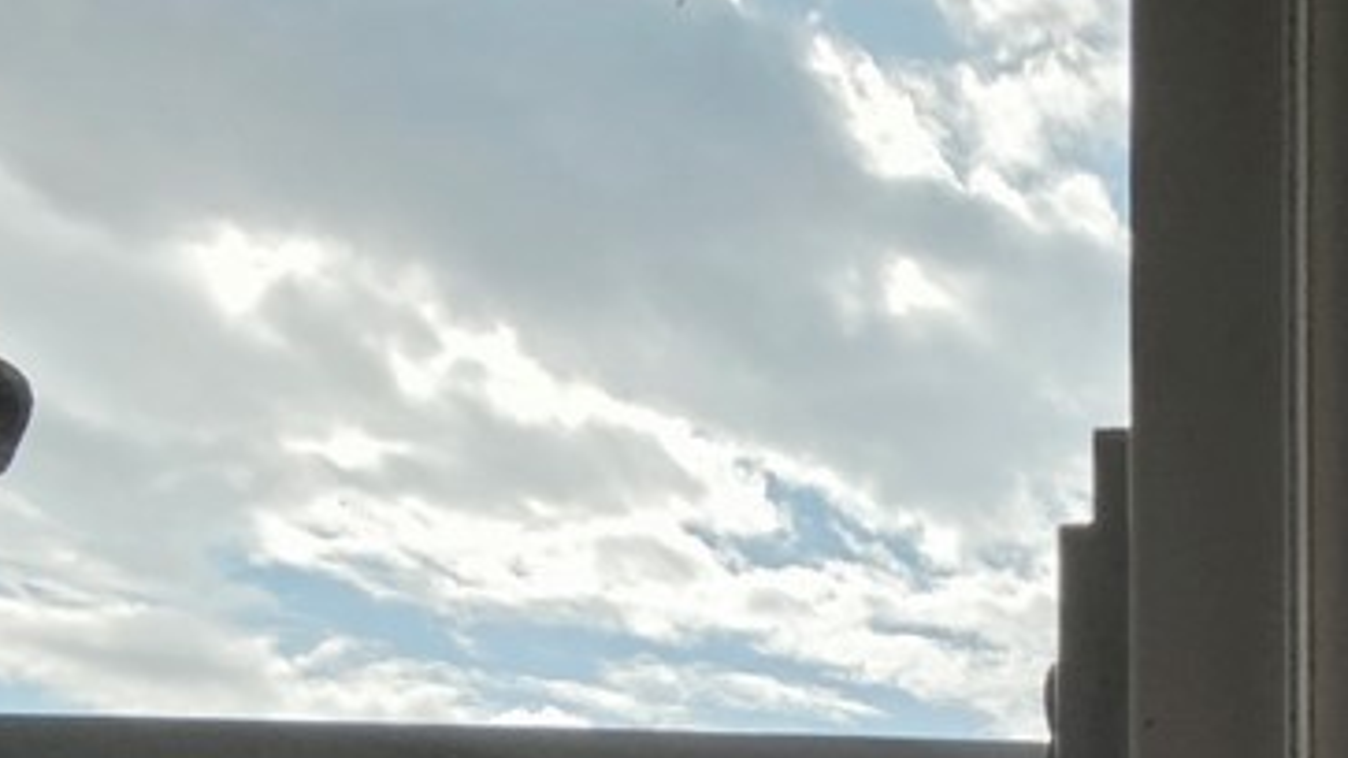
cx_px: 1704
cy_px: 1245
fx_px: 1429
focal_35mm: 40
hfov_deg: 36.0
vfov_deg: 22.2
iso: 50
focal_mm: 1.7
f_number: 2.2
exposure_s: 1/3677
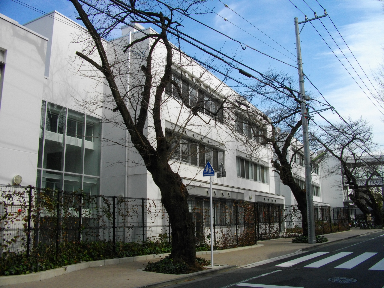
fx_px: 355
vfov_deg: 44.2
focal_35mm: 32
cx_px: 192
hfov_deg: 56.8
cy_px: 144
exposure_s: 1/320
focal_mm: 5.7
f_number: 5.5
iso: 100
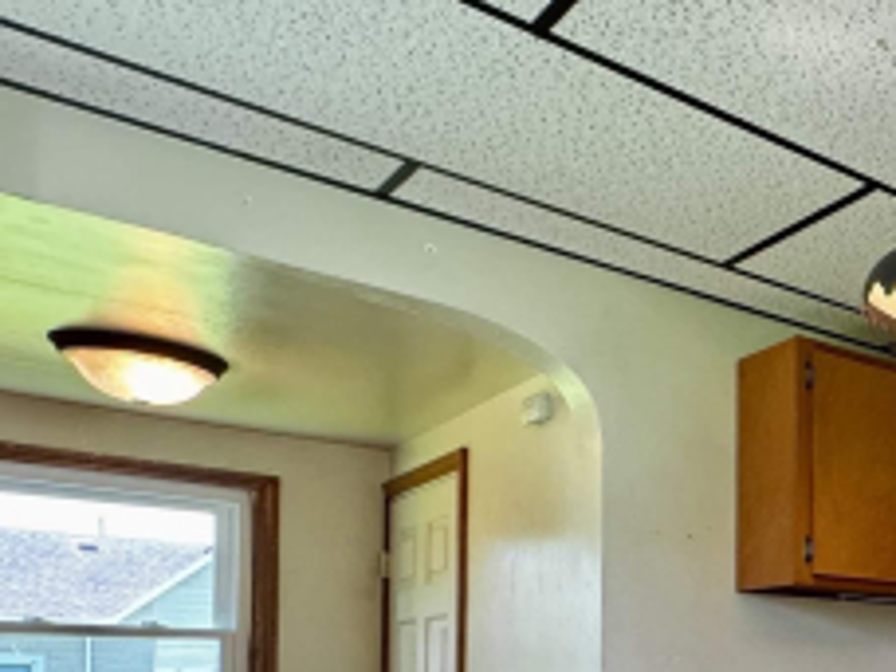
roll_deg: -0.4
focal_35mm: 41
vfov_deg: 32.2
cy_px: 684
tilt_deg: +1.1
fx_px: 1061
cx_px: 1161
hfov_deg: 33.5
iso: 250
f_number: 2.2
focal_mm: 2.22
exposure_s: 1/120
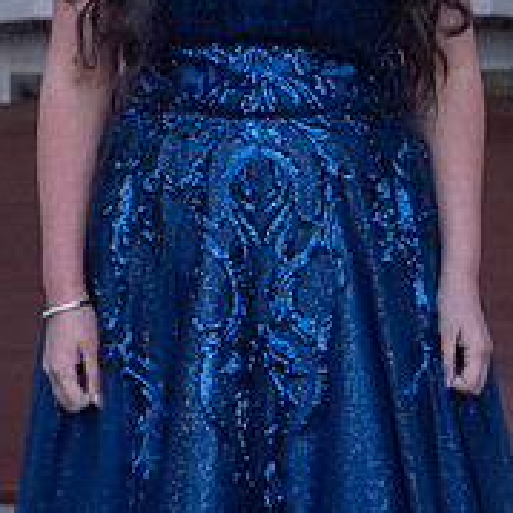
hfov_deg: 12.2
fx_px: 2398
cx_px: 269
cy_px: -44
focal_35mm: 143
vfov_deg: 12.0
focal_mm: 25
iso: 640
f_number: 2.8
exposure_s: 1/640
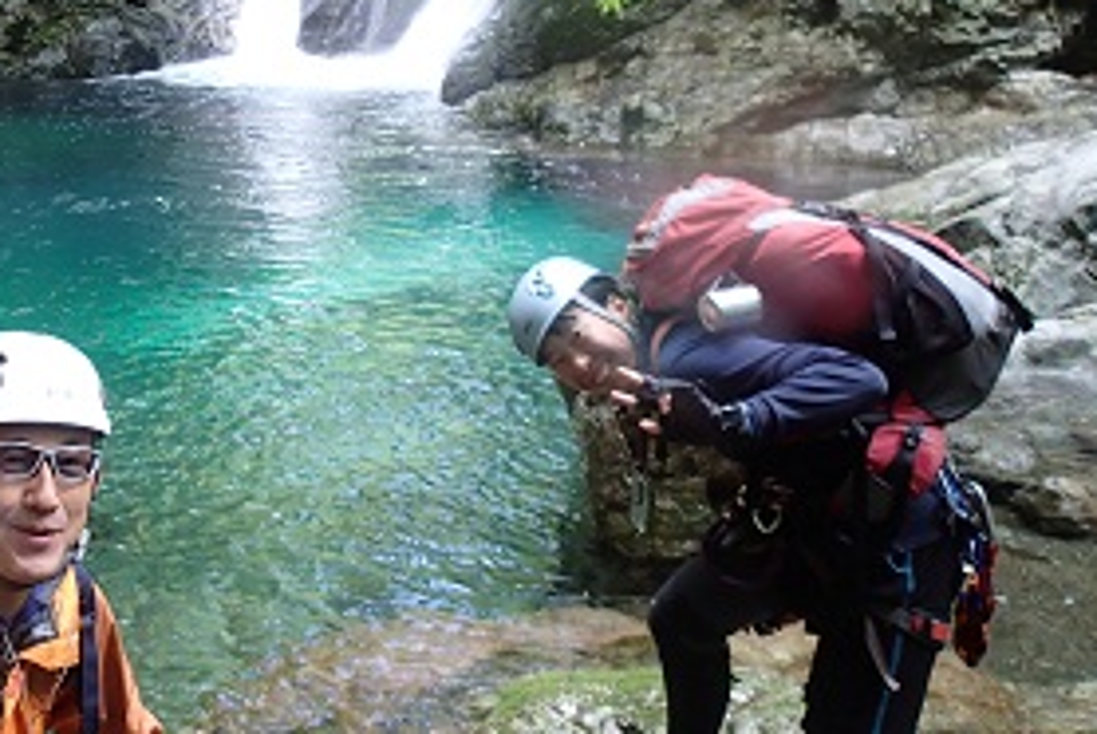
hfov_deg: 44.4
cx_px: 245
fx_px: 1281
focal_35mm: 42
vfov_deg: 31.7
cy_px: 231
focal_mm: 4.5
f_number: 2
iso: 200
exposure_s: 1/30
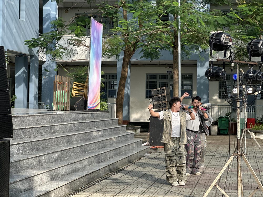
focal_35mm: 77
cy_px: 98
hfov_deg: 25.3
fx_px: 585
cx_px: 132
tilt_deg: +2.2
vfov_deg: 19.1
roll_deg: -0.5
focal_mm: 9
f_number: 2.8
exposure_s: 1/120
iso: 32
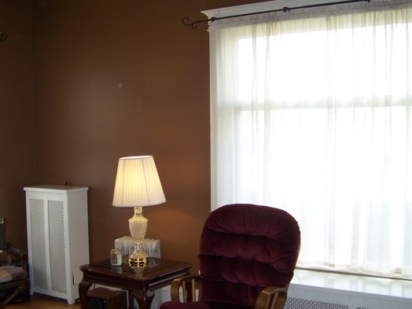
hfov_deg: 42.9
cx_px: 185
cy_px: 165
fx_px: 524
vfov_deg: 32.9
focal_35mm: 44
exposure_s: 1/30
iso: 75
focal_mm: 5.85
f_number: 2.8
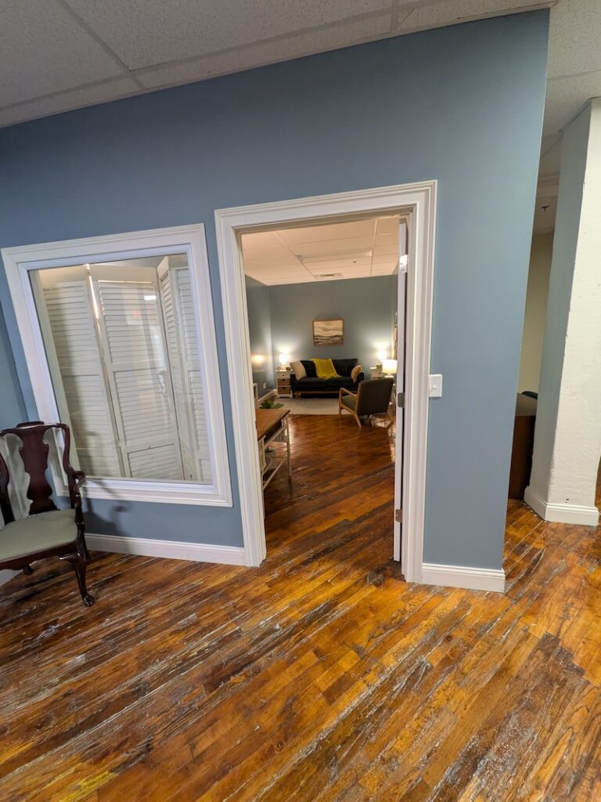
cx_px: 300
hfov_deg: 85.7
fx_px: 324
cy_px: 401
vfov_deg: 102.1
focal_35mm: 14
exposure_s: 1/24
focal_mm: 1.85
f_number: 2.2
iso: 172
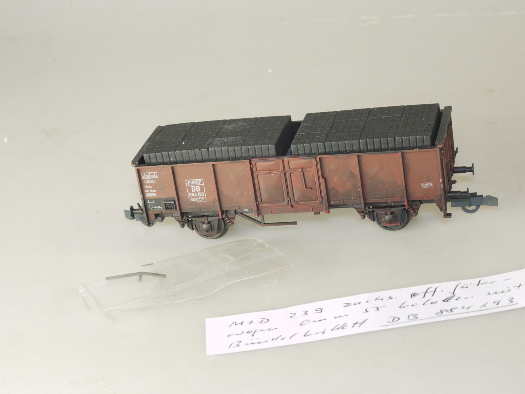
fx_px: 1456
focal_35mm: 96
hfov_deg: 20.4
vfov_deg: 15.4
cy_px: 197
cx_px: 262
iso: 100
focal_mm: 34
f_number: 8
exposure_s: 1/10
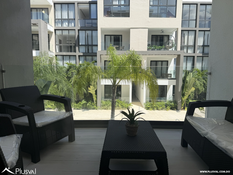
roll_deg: -0.5
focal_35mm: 24
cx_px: 116
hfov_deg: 71.6
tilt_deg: -6.9
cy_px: 88
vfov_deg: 56.8
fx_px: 162
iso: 80
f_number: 1.78
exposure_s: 1/3279
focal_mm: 6.76
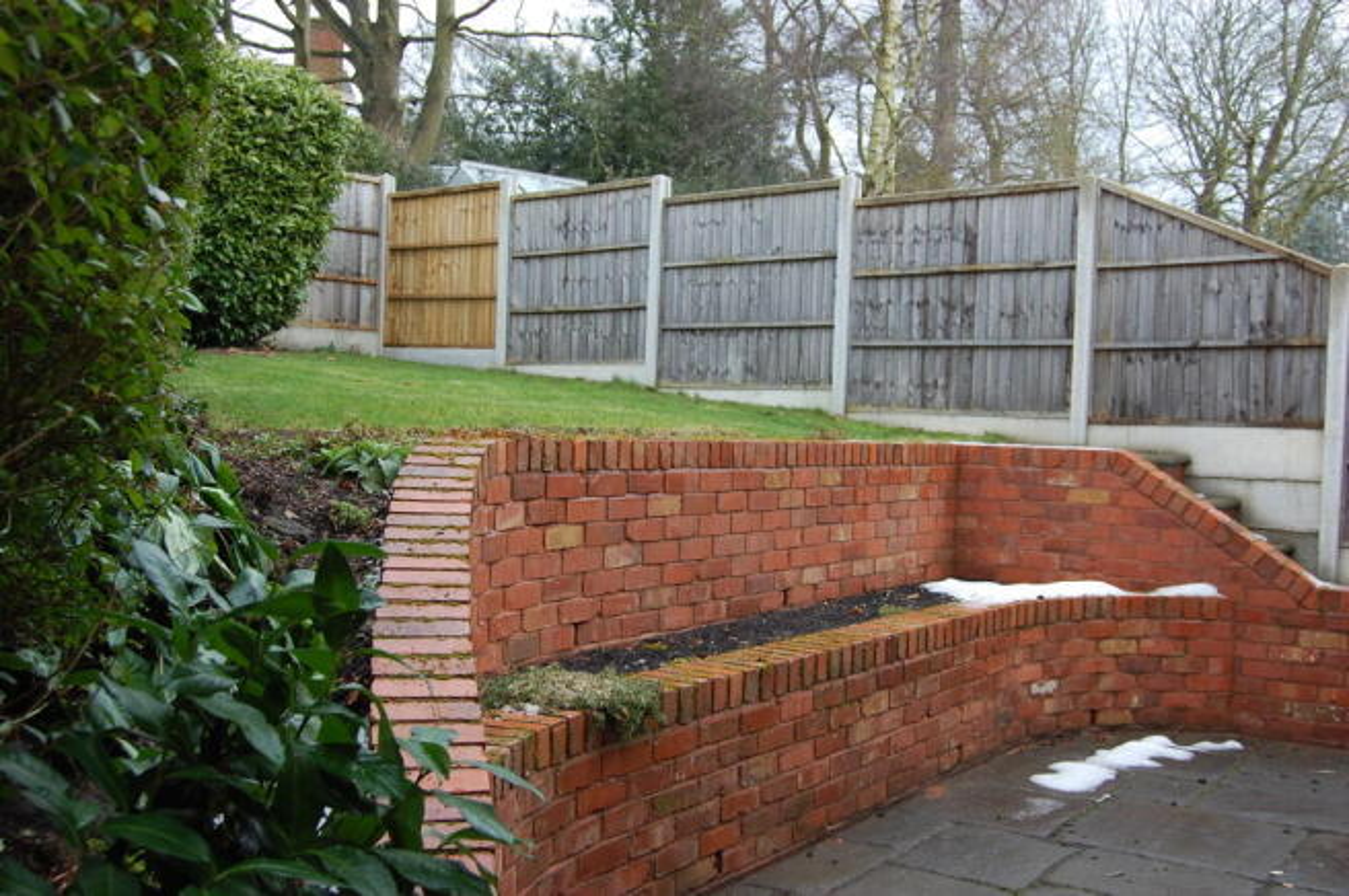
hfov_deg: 49.6
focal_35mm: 39
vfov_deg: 34.1
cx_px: 674
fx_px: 1460
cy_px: 448
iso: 220
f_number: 5.6
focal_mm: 26
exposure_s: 1/125
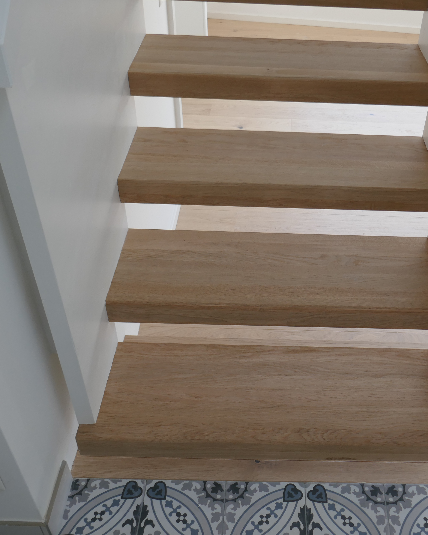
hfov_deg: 40.6
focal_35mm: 36
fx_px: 570
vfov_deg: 50.3
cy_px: 263
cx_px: 286
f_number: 2.8
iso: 160
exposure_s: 1/60
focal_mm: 9.1
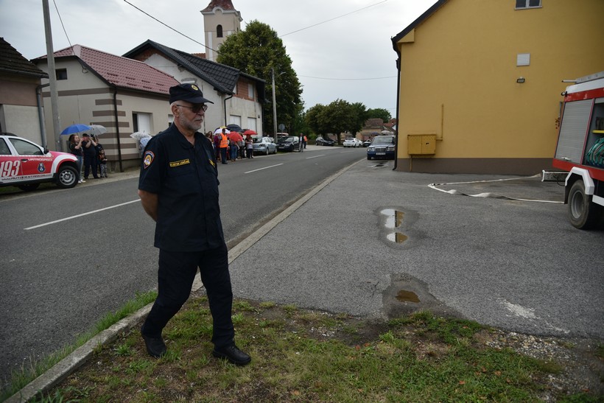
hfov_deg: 73.7
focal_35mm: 24
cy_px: 202
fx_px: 403
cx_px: 302
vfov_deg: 53.2
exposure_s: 1/1250
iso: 320
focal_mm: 24
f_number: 4
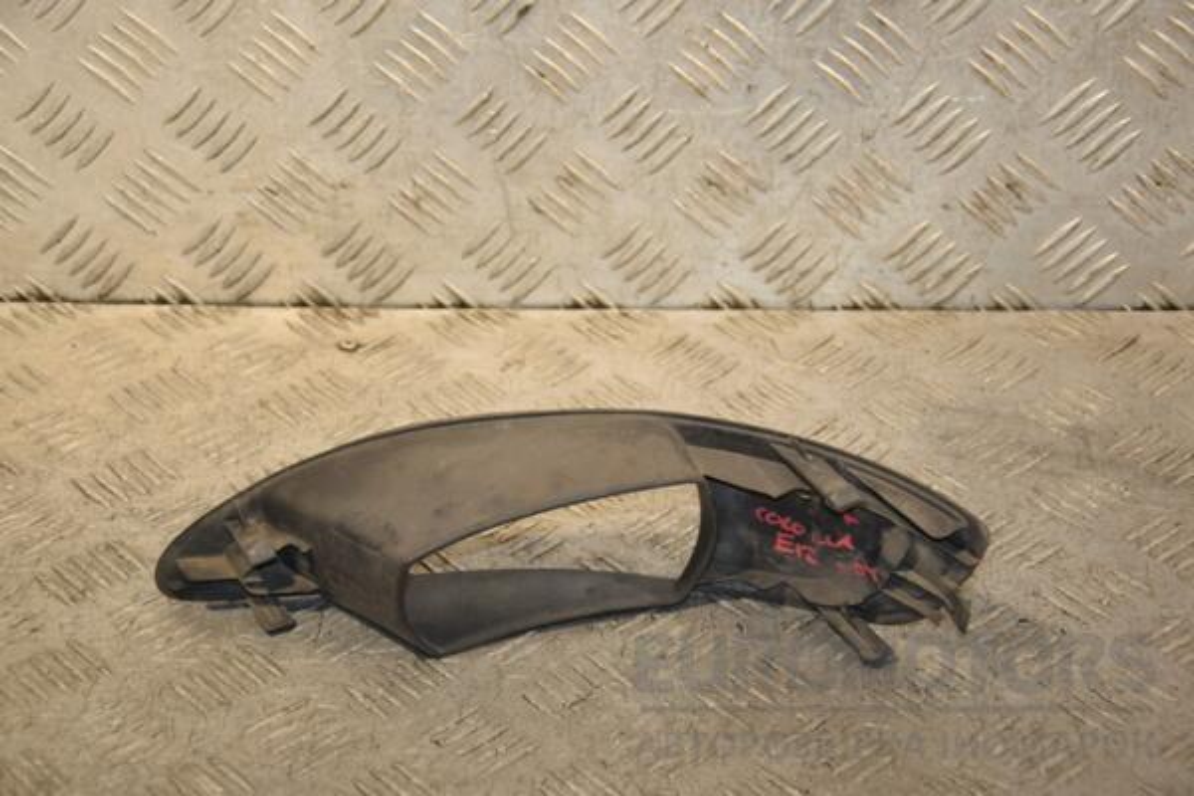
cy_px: 398
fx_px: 2587
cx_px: 597
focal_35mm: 78
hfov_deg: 26.0
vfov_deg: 17.5
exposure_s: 1/160
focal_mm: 52
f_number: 5
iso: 800
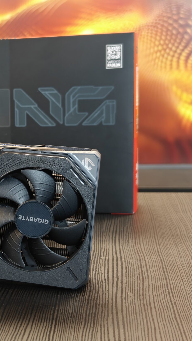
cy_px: 170
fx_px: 624
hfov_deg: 16.8
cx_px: -34
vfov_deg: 30.6
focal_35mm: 69
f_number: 1.8
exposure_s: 1/50
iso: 500
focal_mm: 8.67
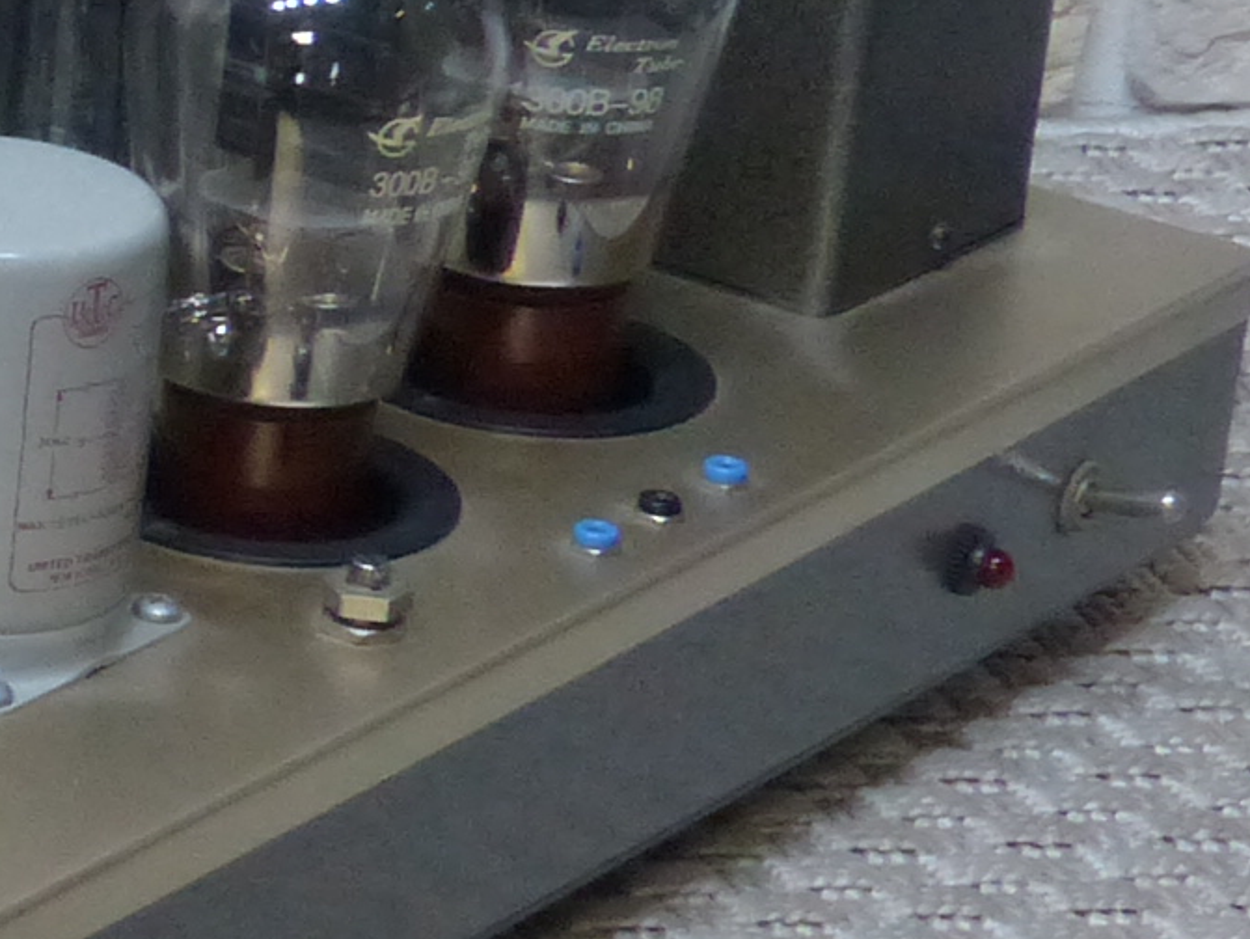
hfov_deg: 9.9
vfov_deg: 8.5
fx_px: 6323
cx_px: -1768
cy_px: 246
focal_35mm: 175
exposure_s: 1/40
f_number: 4.5
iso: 400
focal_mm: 6.4
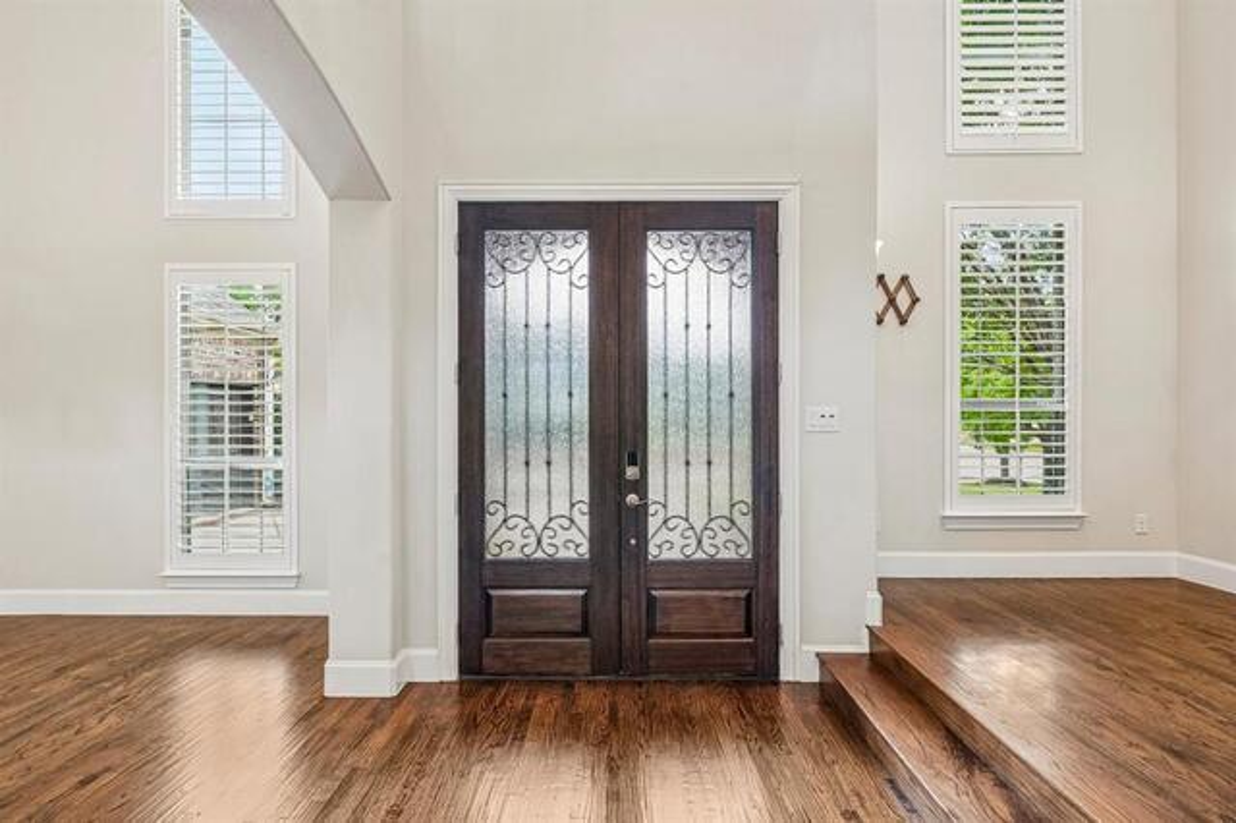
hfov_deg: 85.5
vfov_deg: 63.2
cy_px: 412
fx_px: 669
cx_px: 618
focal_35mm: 20
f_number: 8
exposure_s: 1/50
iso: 400
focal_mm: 19.5
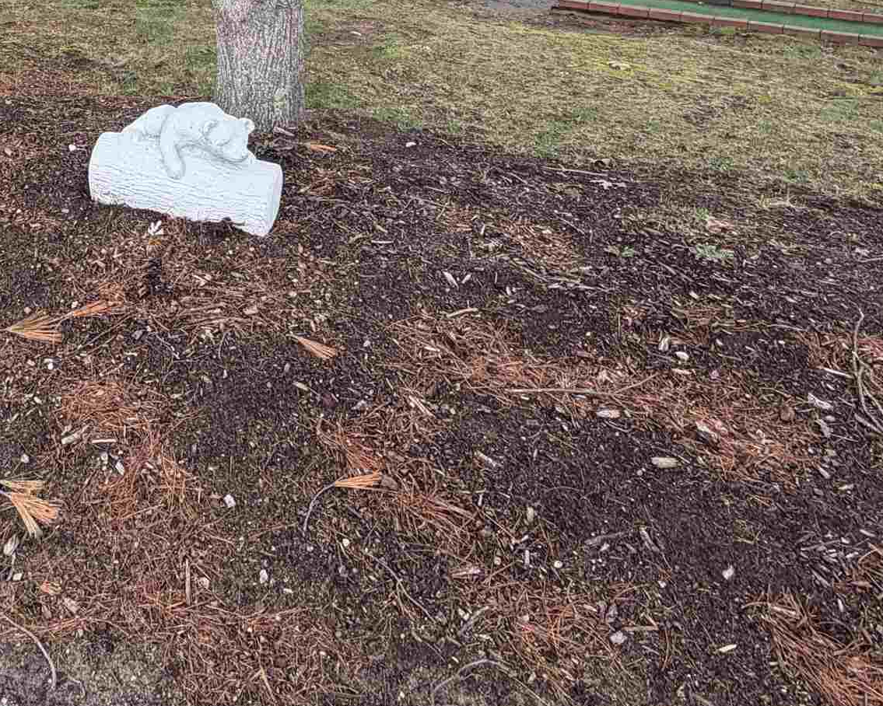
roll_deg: -1.9
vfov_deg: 34.7
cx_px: 161
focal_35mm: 37
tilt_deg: -9.7
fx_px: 967
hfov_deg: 46.2
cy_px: -66
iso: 50
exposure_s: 1/197
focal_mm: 2.22
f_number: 2.2
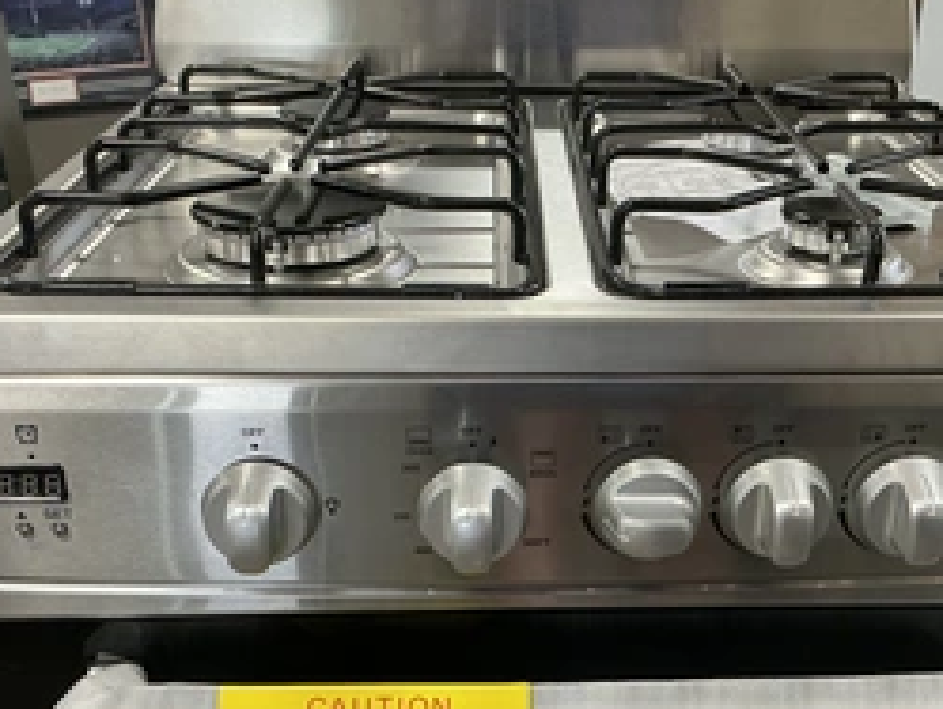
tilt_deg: -27.6
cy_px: 485
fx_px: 1226
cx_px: 587
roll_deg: +0.7
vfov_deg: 31.9
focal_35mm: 45
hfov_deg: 41.8
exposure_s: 1/40
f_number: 1.8
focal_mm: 3
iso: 200
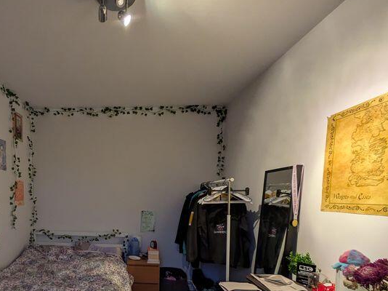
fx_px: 235
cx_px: 113
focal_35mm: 21
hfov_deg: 75.1
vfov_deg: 60.5
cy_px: 212
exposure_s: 1/25
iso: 315
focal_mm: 1.83
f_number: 2.2
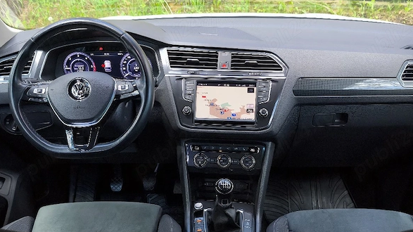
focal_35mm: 39
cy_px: 146
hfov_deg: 51.6
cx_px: 208
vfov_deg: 30.3
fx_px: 427
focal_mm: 6.57
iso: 125
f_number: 1.6
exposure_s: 1/101
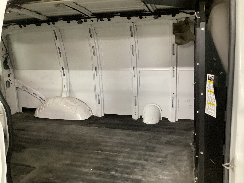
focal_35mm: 31
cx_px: 122
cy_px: 92
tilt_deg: -12.3
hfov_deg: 58.4
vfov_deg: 45.4
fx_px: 219
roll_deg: +3.3
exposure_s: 1/25
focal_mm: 3.3
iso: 640
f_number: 2.4
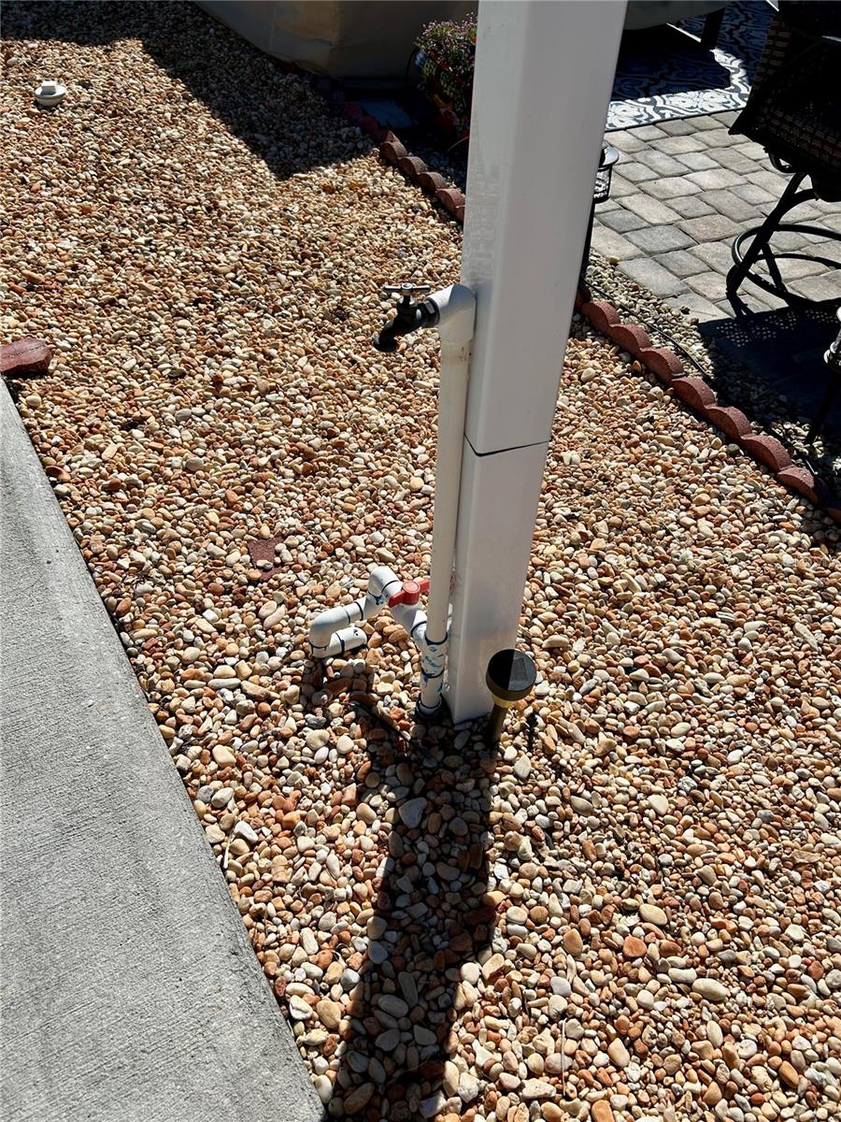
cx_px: 420
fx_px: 842
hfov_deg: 53.1
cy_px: 561
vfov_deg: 67.3
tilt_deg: -46.5
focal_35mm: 26
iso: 50
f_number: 1.5
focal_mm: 5.7
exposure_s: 1/8000
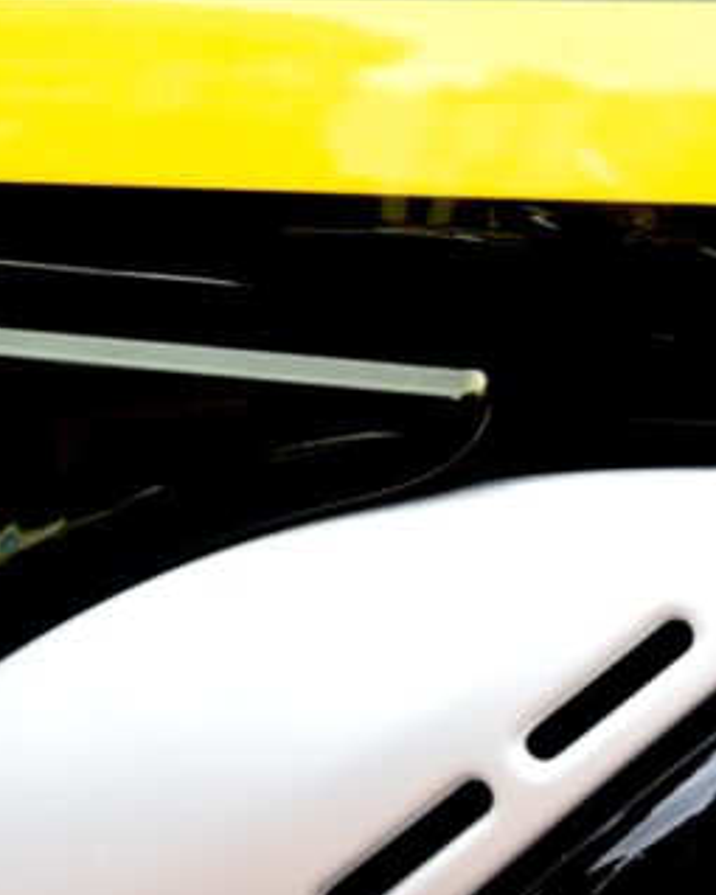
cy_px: 1091
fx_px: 13966
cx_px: 2332
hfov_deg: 2.9
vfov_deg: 3.7
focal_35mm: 527
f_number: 3.2
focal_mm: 70
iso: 200
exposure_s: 1/60
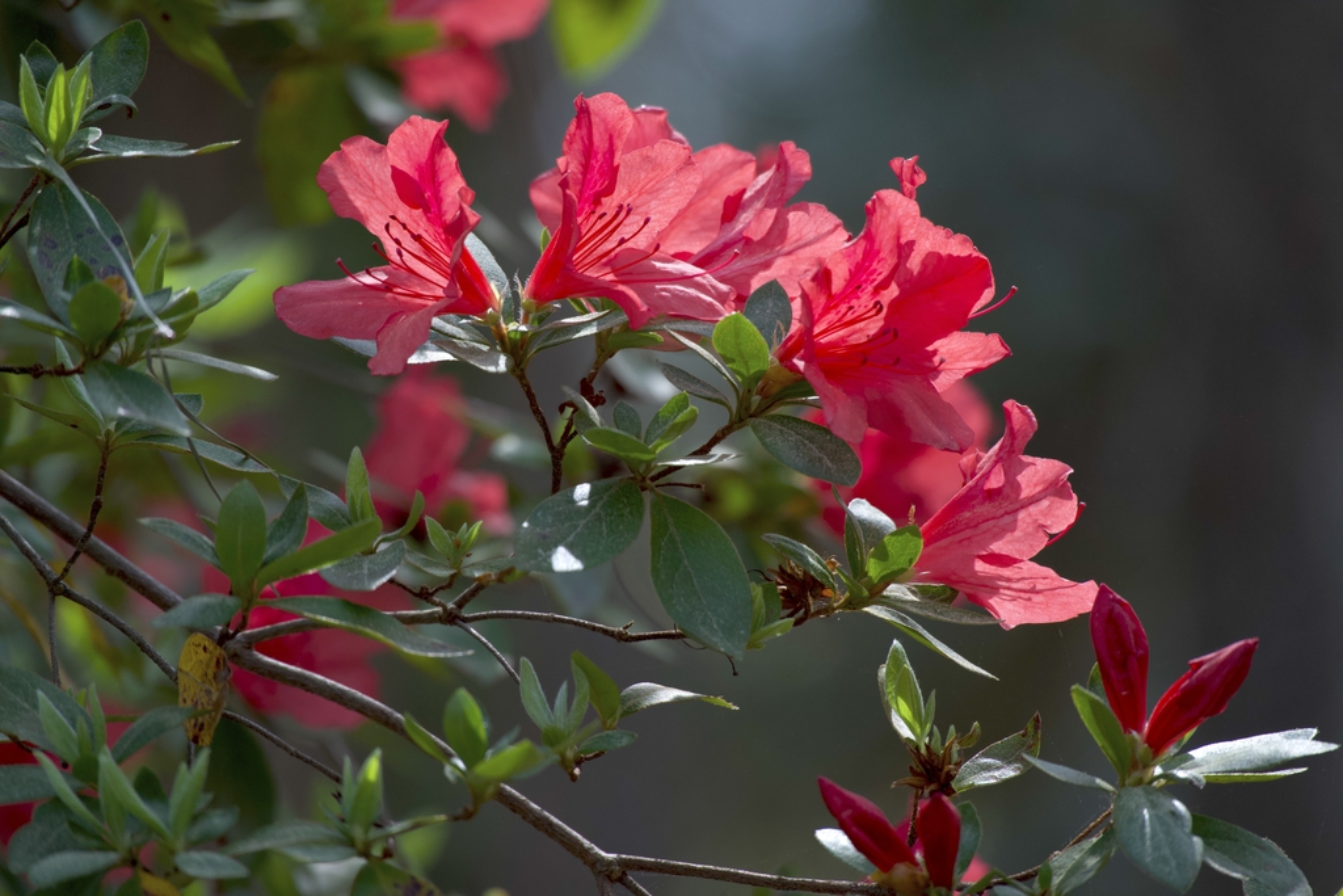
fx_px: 14923
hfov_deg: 5.2
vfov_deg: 3.4
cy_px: 448
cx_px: 672
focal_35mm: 400
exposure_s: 1/400
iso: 800
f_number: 8
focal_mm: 400
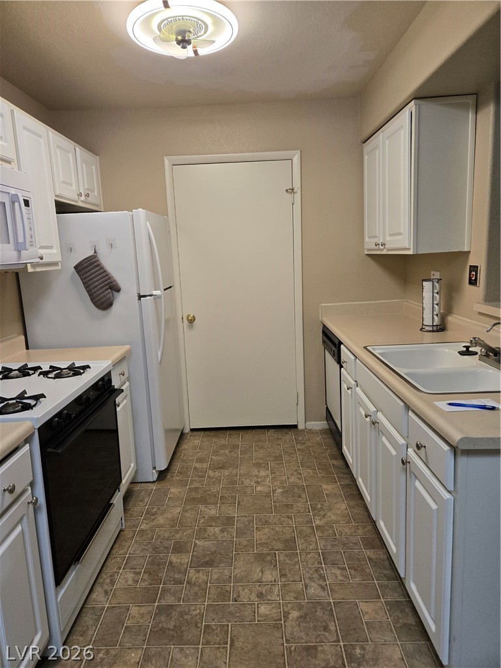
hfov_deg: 58.9
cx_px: 250
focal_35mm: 23
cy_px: 334
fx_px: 444
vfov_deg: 73.9
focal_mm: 5.4
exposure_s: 1/120
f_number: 1.8
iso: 250
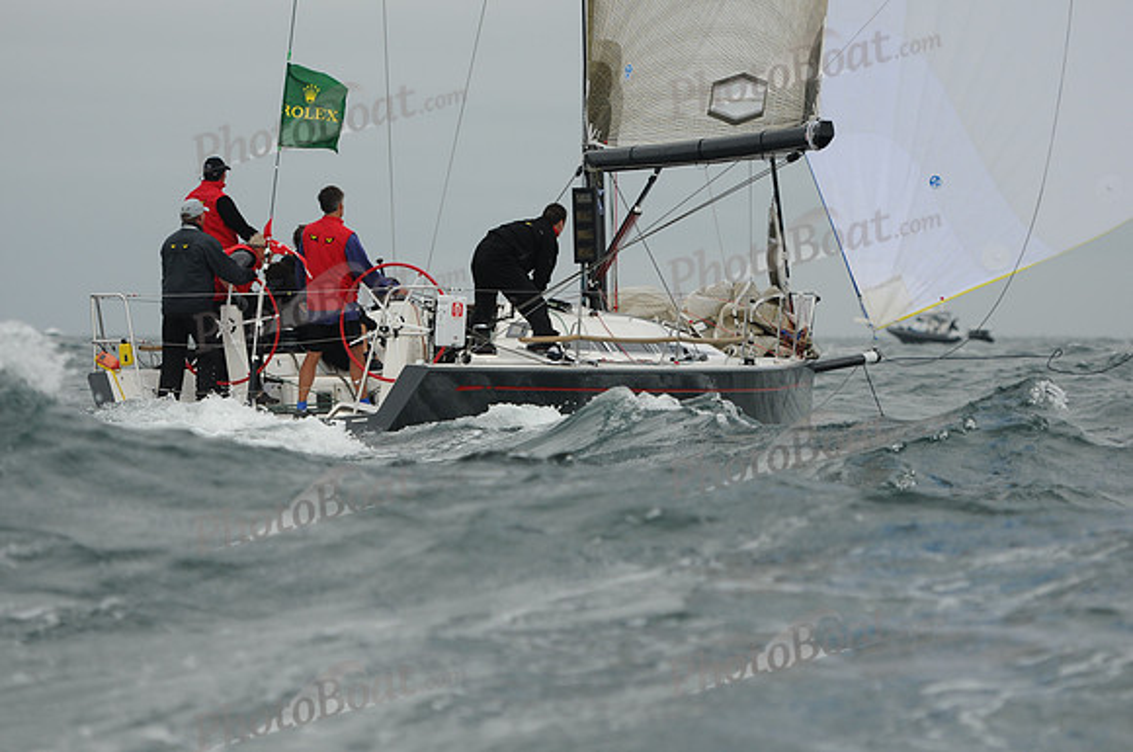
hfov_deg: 10.6
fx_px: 6128
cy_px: 376
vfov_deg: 7.0
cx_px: 566
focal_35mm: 195
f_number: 2.8
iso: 200
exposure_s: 1/800
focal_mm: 130
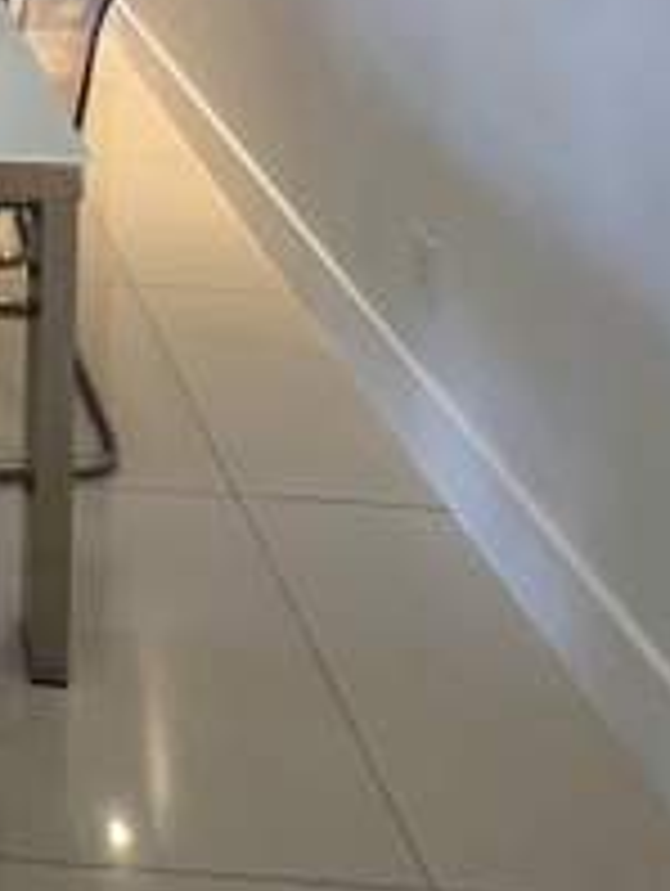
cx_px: -292
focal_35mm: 42
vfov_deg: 30.7
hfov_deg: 26.5
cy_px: -360
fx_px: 1082
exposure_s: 1/60
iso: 125
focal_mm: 1.57
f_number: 1.8
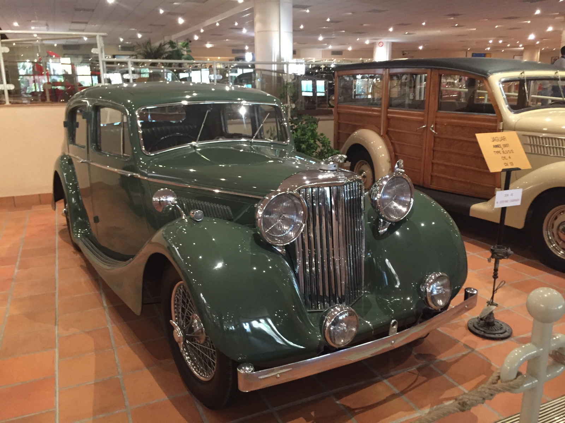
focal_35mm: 29
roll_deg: +0.7
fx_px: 473
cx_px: 282
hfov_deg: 61.7
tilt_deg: -13.4
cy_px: 212
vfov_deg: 48.2
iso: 320
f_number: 2.2
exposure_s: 1/17
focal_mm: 4.15
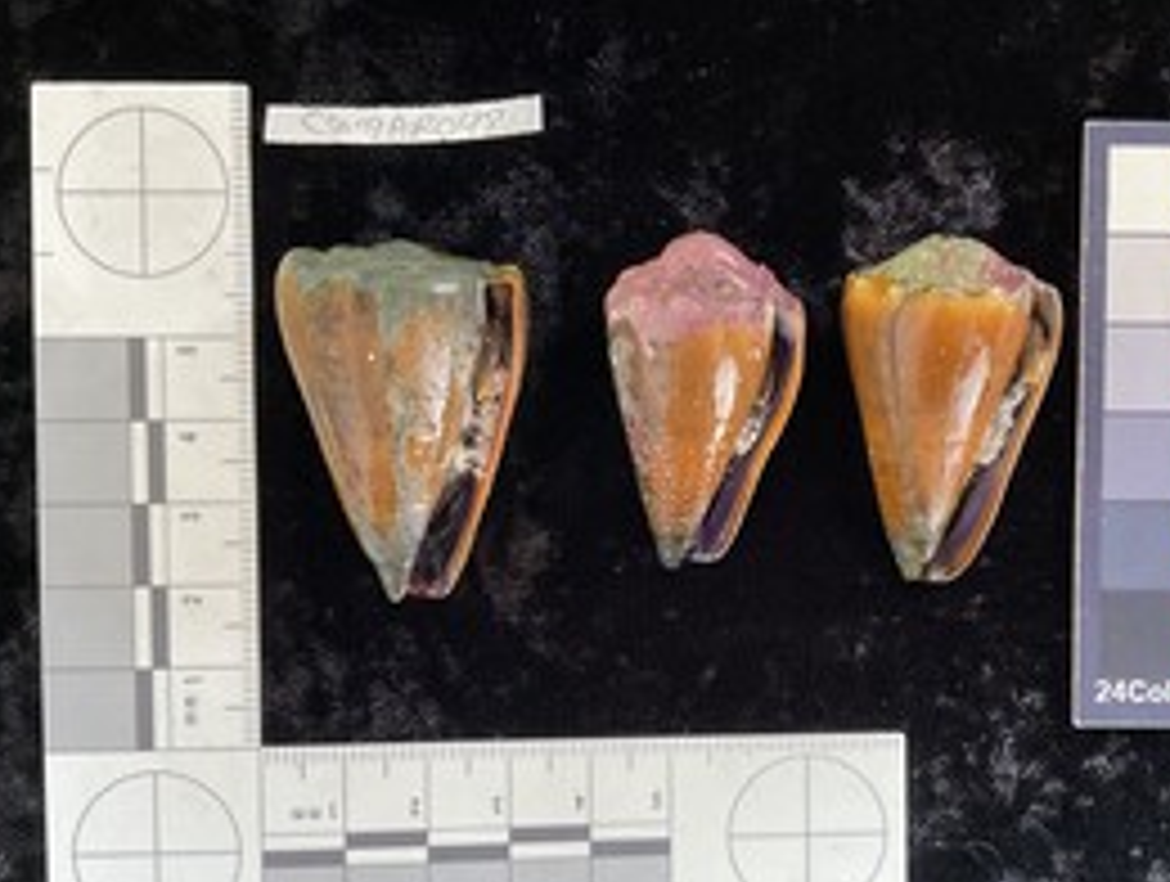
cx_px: 724
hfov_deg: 47.4
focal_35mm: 39
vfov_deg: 36.9
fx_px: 1321
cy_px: 506
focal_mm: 3
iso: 160
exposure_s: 1/60
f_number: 1.8
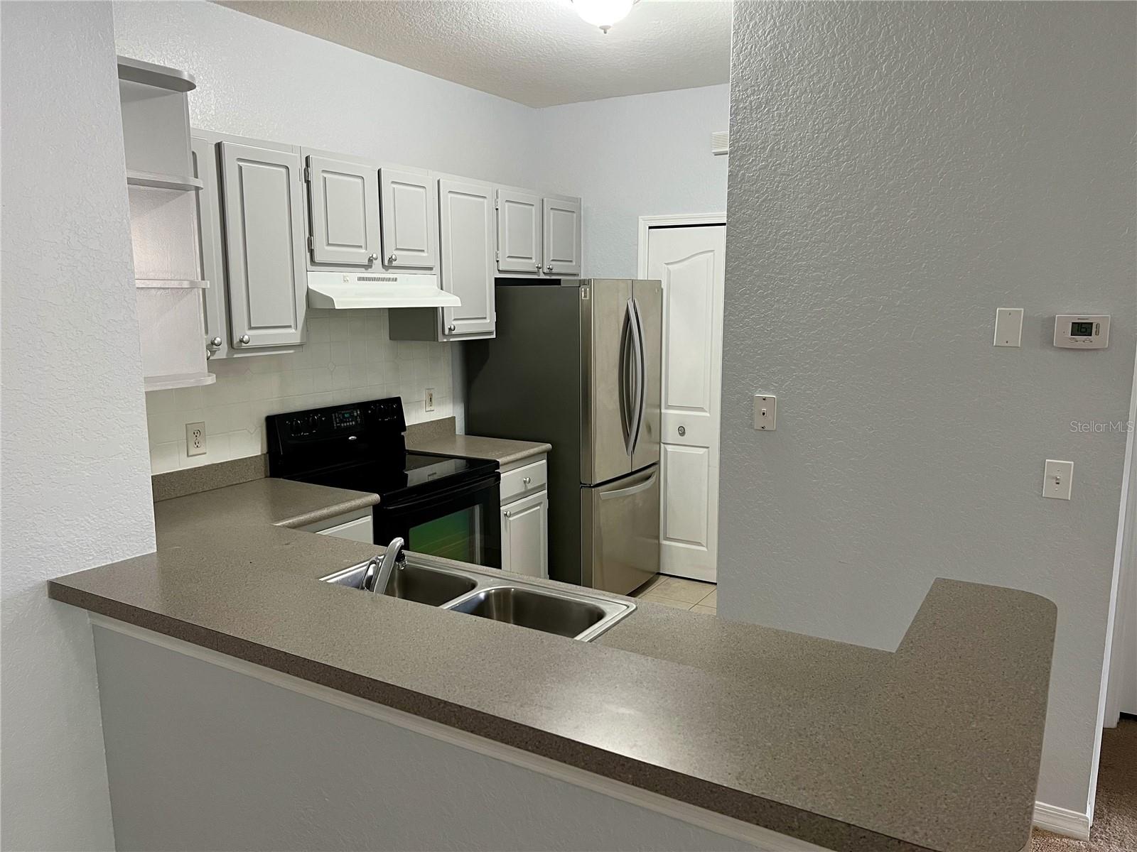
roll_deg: +0.2
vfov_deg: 53.1
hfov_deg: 67.3
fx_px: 854
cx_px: 568
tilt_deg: -8.9
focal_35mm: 26
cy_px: 426
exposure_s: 1/60
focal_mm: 5.7
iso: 160
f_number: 1.5
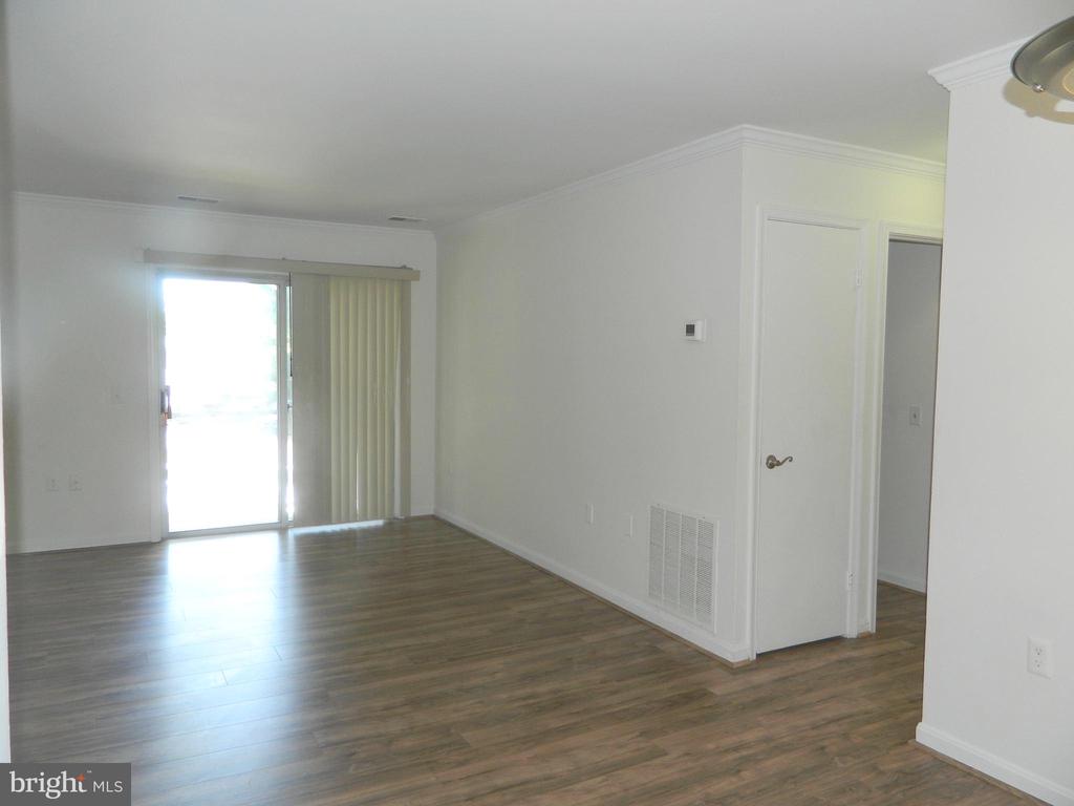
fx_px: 776
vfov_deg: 54.9
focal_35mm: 25
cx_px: 537
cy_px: 403
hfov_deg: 69.4
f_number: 3.1
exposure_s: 1/30
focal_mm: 4.5
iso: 80
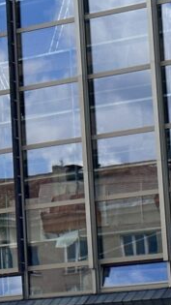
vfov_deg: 12.7
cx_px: -242
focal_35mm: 170
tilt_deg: +10.5
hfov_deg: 6.8
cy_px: 183
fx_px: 1371
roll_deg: +2.9
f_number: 1.78
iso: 64
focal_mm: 6.86
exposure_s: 1/3155
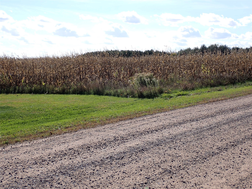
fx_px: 320
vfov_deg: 32.9
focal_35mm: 44
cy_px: 94
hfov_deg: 42.9
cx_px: 126
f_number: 4
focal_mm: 7.84
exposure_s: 1/640
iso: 100
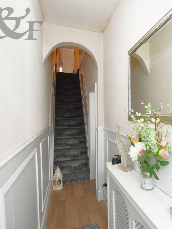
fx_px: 146
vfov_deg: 76.4
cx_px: 135
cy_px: 114
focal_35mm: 22
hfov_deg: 57.1
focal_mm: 10
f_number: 4
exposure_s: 1/60
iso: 250
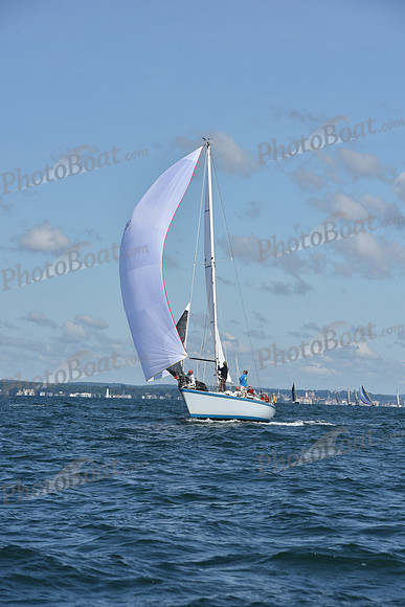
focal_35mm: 135
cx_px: 202
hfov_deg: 10.2
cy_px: 304
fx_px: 2277
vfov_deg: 15.2
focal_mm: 135
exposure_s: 1/1250
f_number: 9
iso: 250
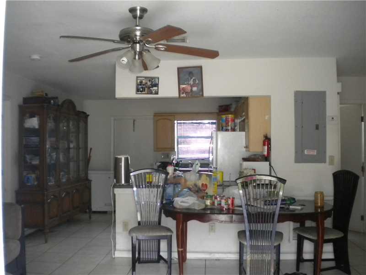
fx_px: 370
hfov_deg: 52.6
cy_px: 138
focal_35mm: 35
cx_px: 183
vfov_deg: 40.7
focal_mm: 6.3
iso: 400
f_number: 3.1
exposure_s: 1/37.1
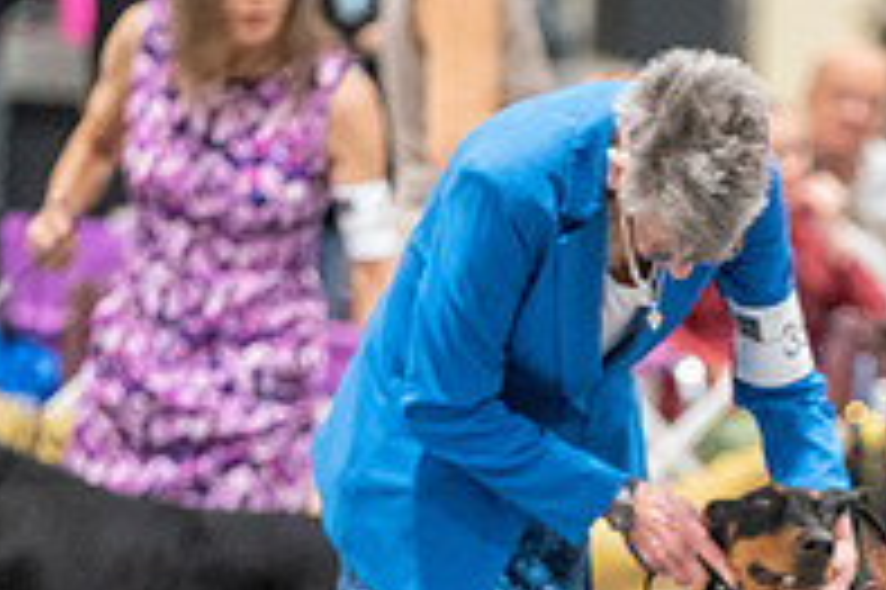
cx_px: 837
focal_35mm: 495
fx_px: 12172
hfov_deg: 4.2
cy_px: 795
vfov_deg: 2.8
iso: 6400
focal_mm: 168
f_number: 2.8
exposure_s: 1/250
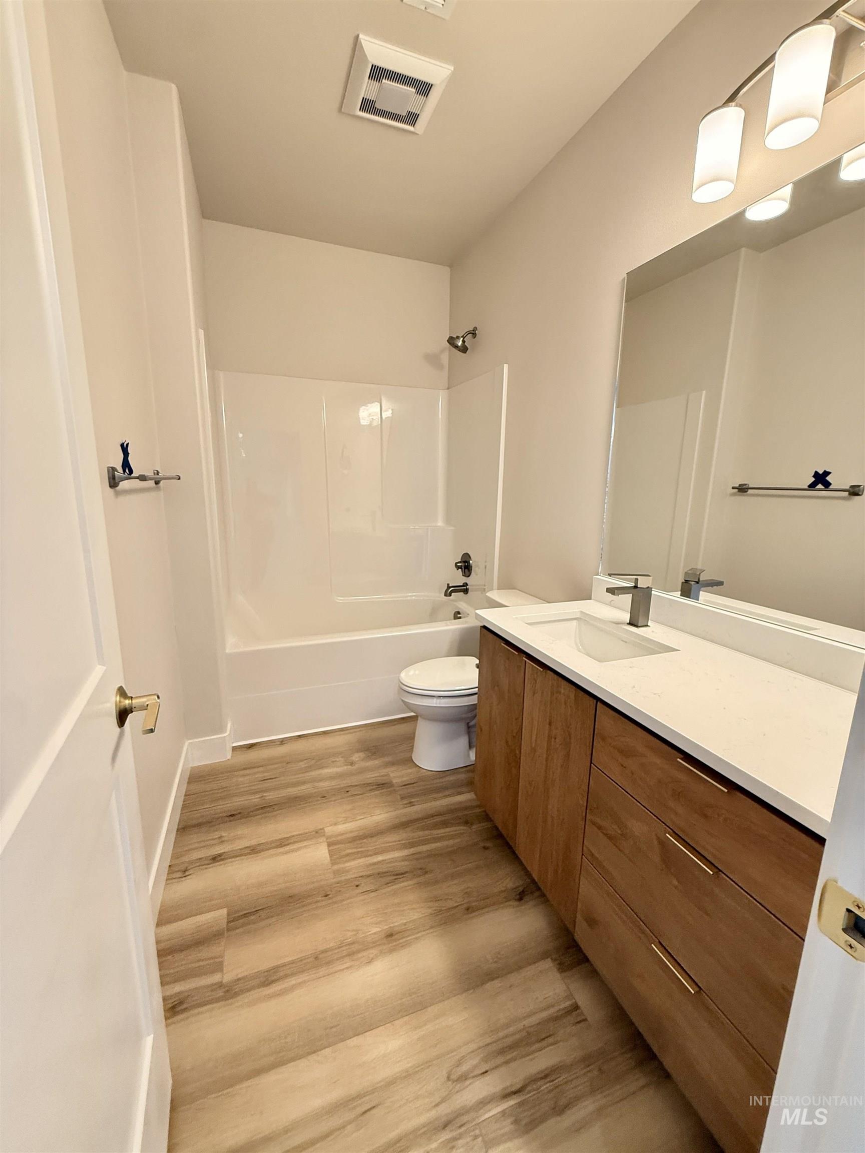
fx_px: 466
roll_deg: -1.1
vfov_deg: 102.1
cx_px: 432
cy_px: 576
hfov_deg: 85.7
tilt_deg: -11.2
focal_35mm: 14
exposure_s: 1/60
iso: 250
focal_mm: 2.22
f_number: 2.2
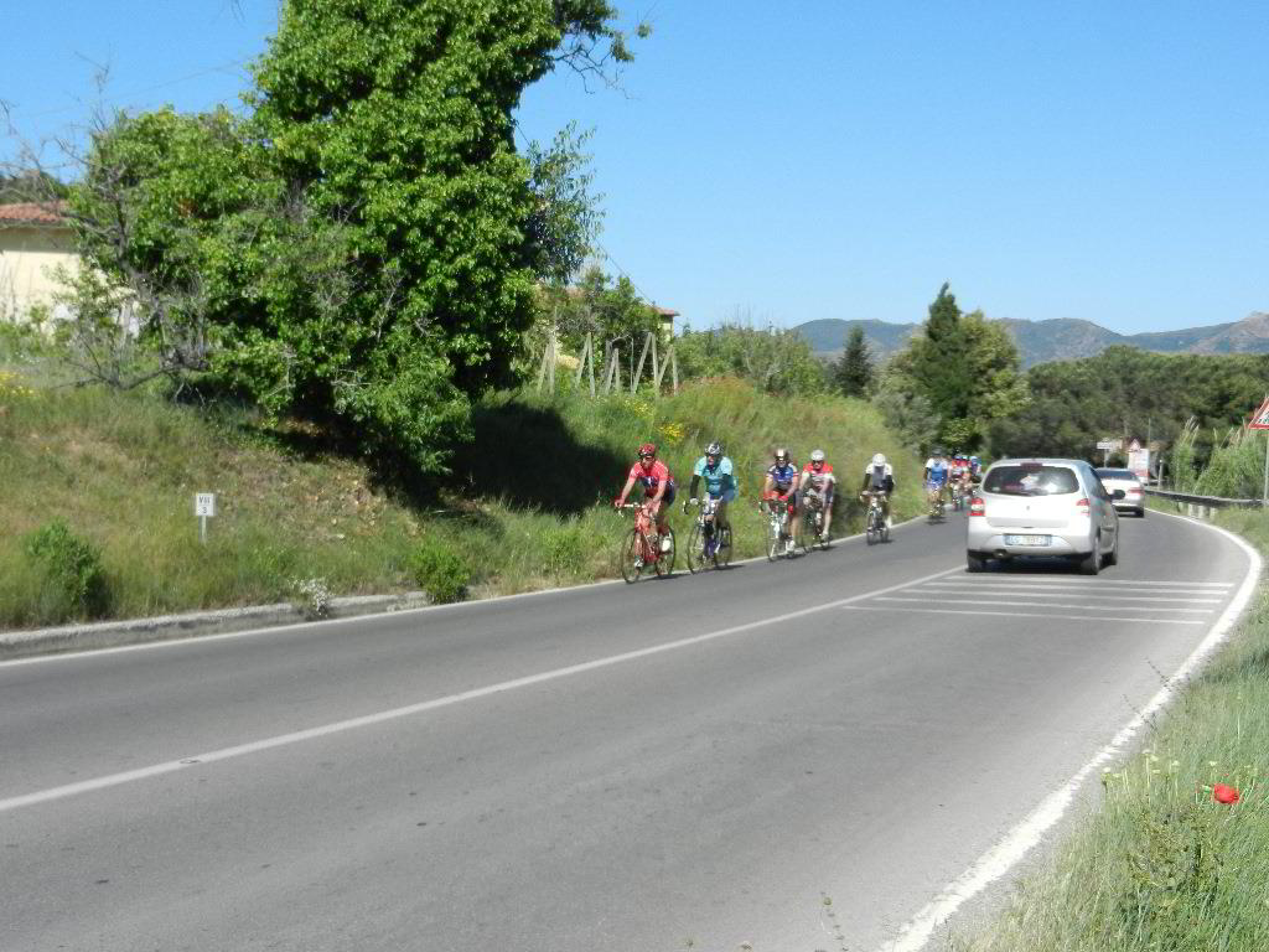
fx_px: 1650
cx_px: 634
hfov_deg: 42.1
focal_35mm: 45
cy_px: 476
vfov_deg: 32.2
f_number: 4.2
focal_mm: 8.2
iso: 160
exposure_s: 1/1000
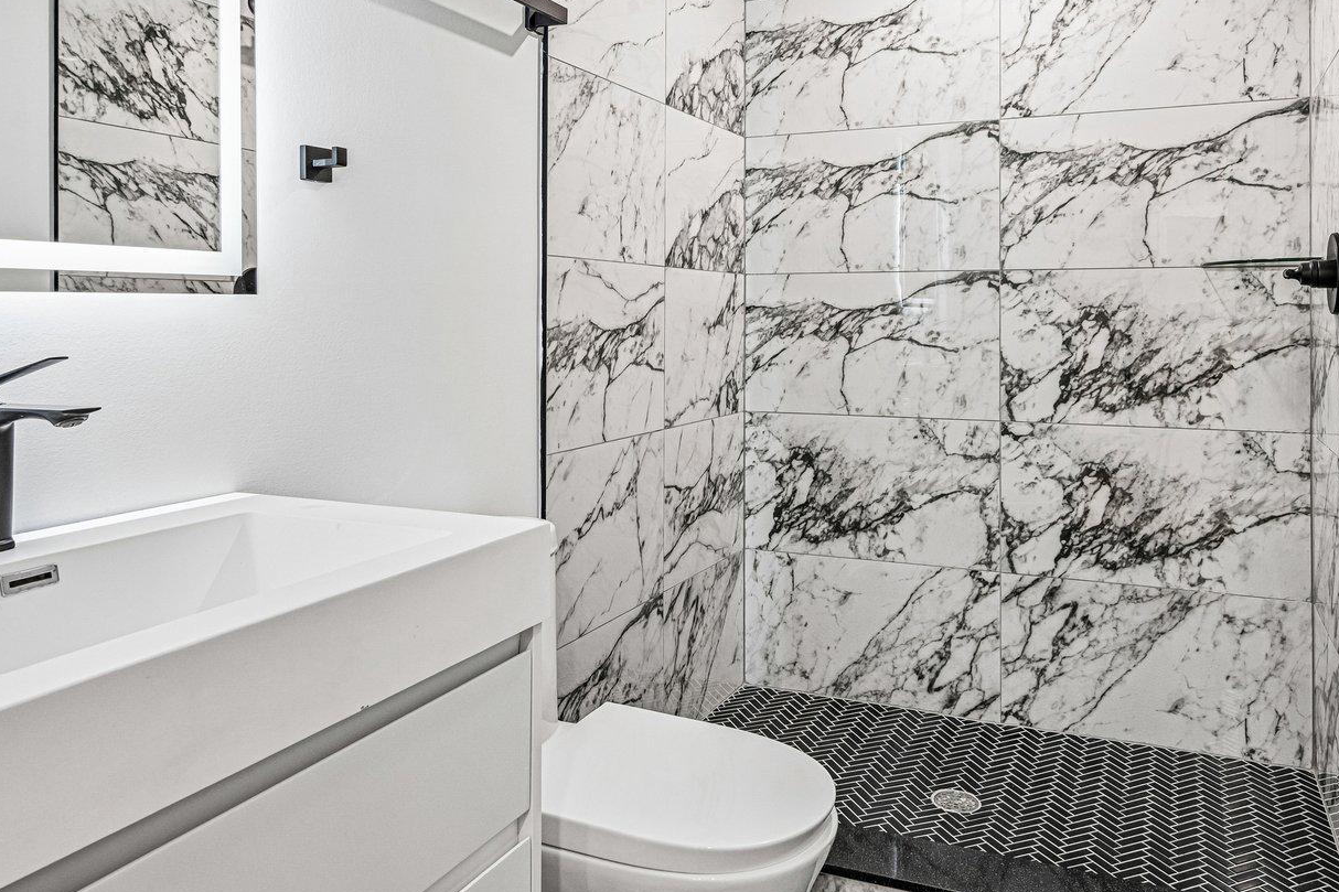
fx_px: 1004
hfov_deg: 67.1
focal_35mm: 27
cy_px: 212
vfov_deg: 46.0
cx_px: 752
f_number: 8
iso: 800
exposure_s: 1/40
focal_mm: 16
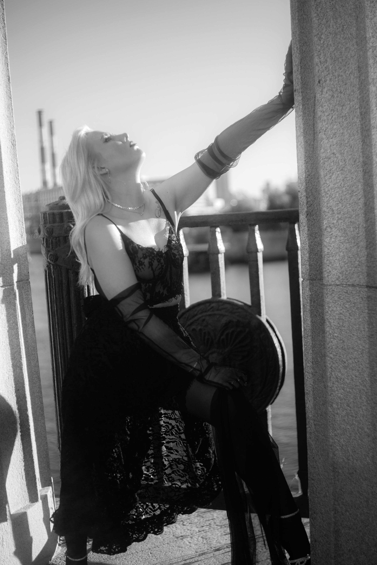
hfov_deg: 67.4
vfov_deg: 90.0
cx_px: 188
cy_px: 282
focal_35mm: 18
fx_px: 282
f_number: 1.8
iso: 125
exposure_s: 1/1000
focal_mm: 18
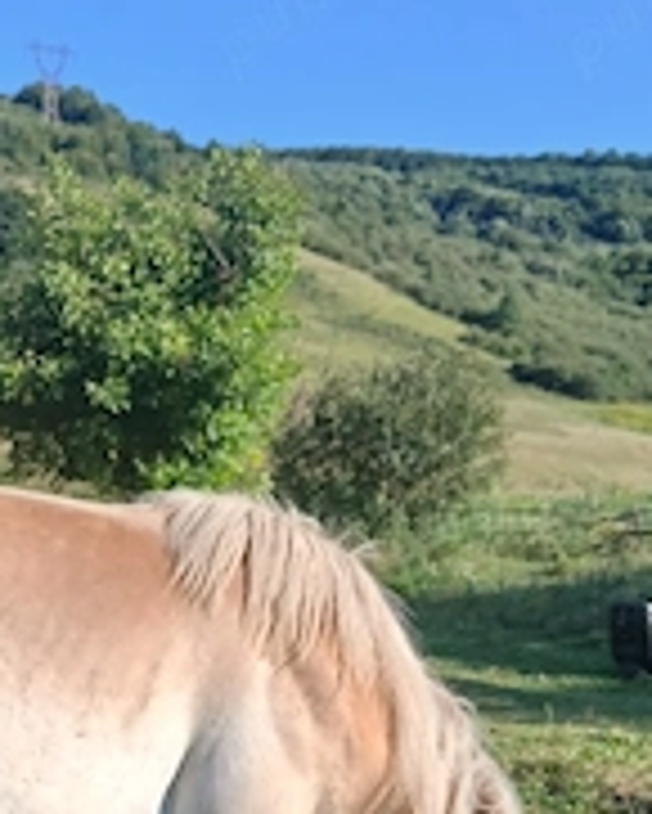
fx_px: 1350
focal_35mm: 56
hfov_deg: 26.5
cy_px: 715
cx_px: 99
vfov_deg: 32.1
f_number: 1.8
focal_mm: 3.98
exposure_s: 1/357
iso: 20
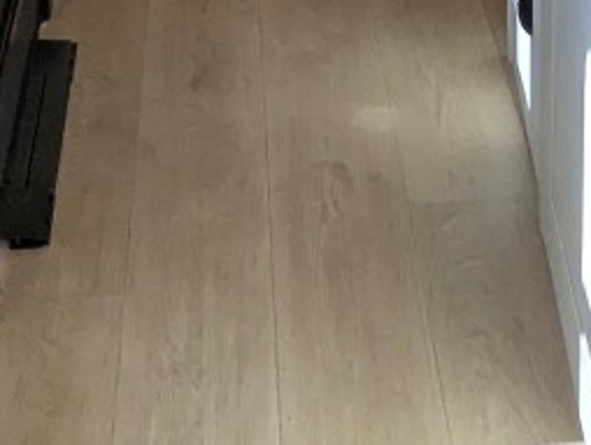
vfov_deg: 13.2
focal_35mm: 88
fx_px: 1504
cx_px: 255
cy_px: -582
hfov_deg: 22.2
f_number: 2.2
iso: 92
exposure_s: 1/141
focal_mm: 2.35
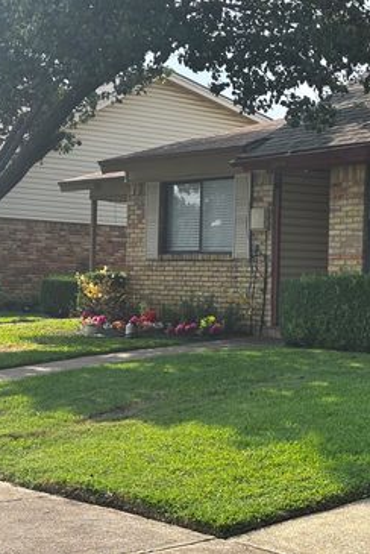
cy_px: 272
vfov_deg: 27.3
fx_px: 1139
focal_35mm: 74
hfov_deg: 18.4
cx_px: 243
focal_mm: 5.96
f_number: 1.6
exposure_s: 1/1070
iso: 32
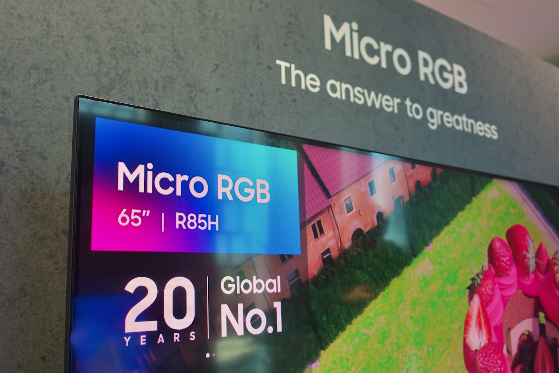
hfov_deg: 53.1
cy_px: 186
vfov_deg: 36.9
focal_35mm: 36
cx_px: 280
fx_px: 559
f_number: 2.8
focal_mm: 13.34
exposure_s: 1/60
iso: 200
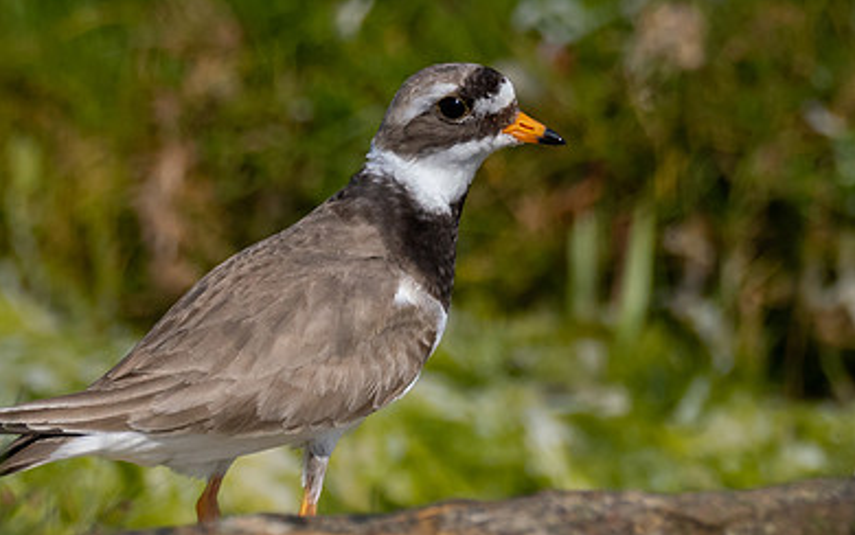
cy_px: 467
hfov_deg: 1.1
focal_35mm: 1845
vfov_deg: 0.7
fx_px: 43004
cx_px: 169
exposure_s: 1/2500
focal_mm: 420
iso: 320
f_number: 5.6
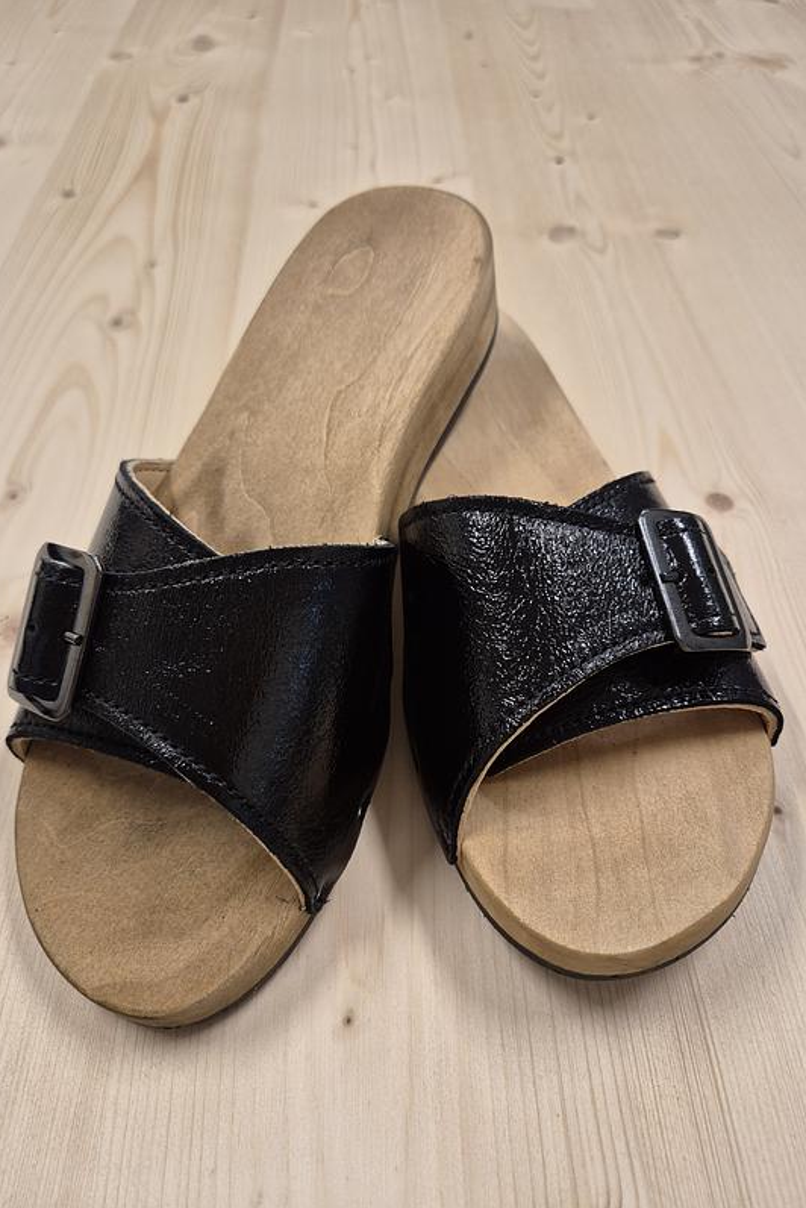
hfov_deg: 53.2
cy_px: 603
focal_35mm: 24
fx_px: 805
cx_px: 391
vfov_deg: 73.7
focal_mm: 5.4
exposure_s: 1/100
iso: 200
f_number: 1.8
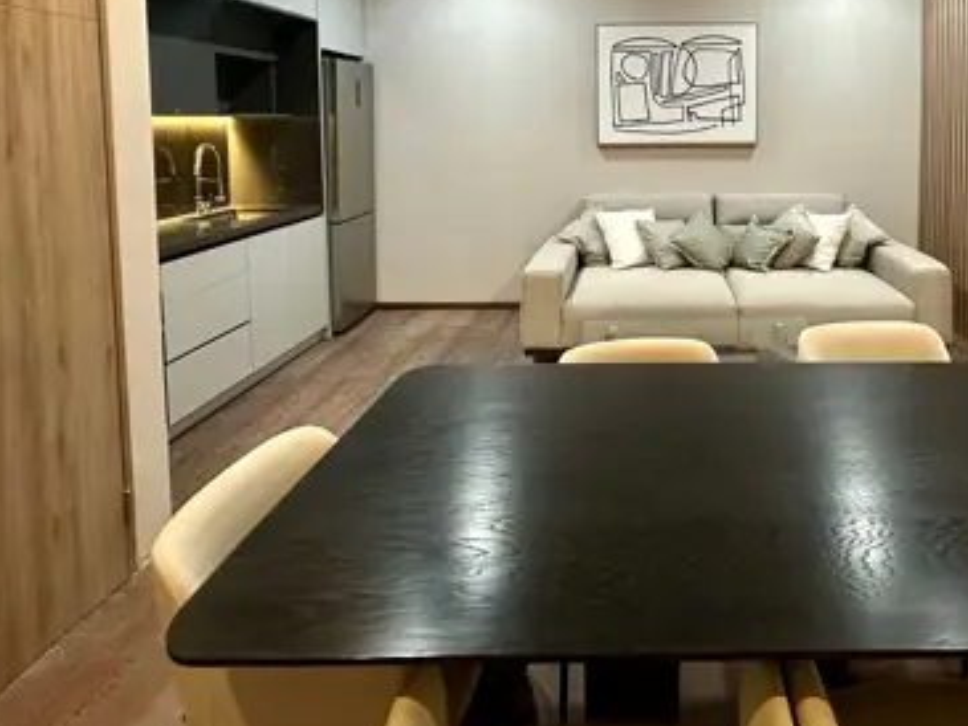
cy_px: 154
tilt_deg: -2.6
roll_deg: +0.7
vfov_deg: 55.1
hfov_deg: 71.6
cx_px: 650
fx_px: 643
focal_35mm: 23
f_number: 2.2
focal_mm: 2.22
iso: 640
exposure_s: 1/60
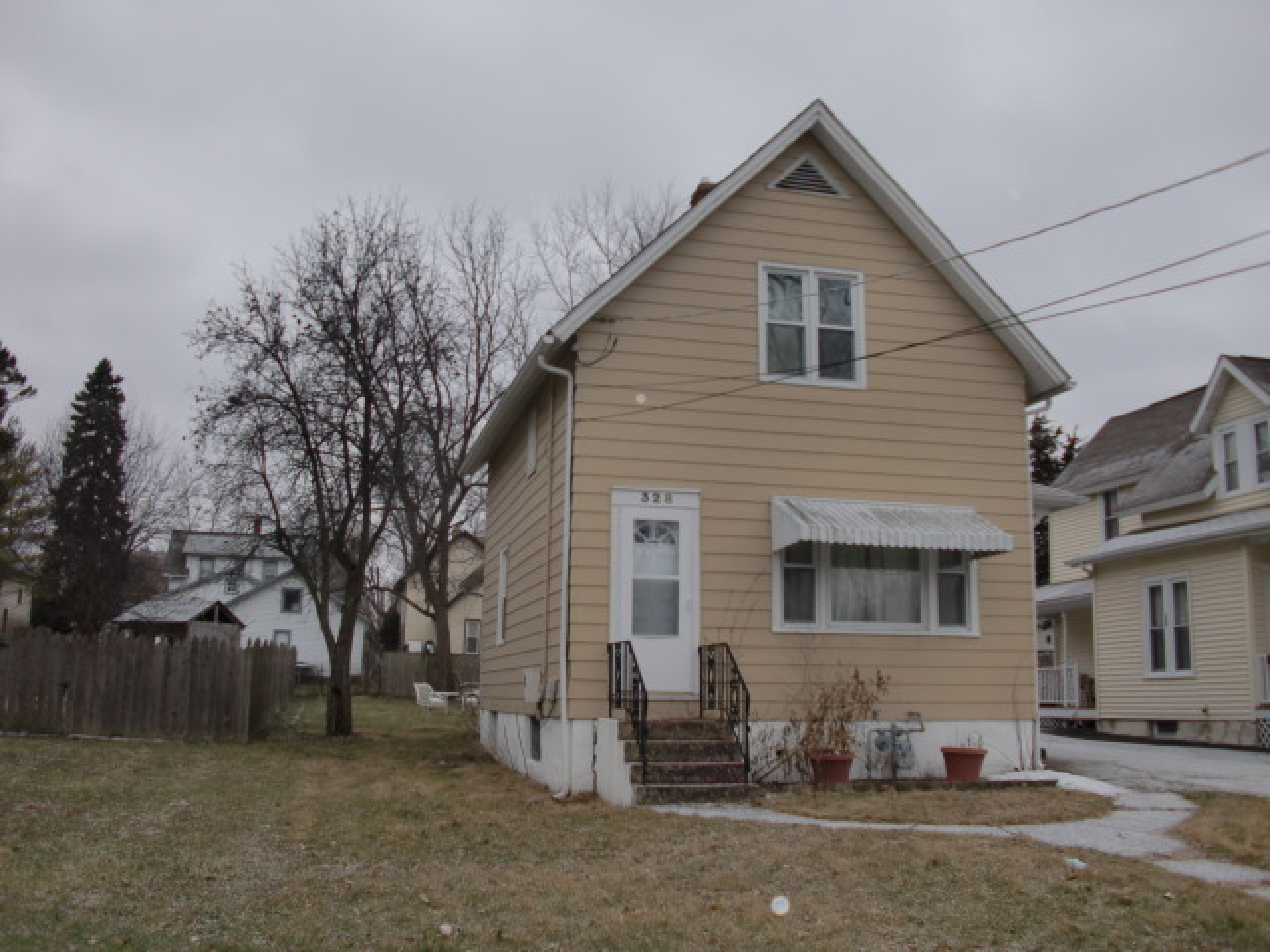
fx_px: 1321
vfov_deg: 39.7
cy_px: 476
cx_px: 635
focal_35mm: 36
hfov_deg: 51.4
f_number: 2.8
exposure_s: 1/250
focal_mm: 6.3
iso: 64
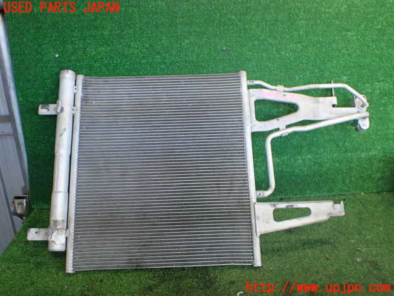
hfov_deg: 60.0
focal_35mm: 30
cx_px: 197
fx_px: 341
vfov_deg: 46.8
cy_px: 148
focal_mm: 5.4
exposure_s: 1/125
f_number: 2.3
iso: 500
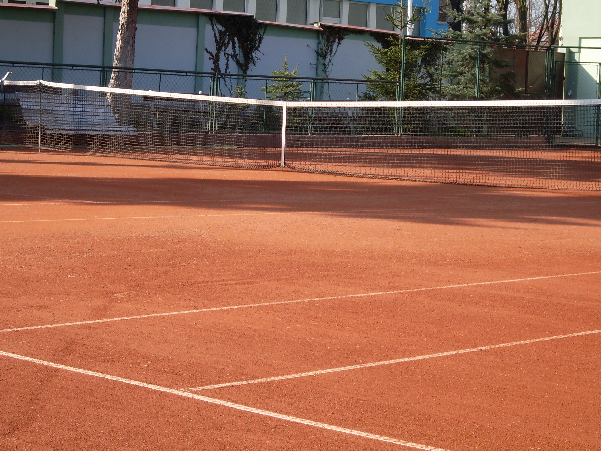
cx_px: 306
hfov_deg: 18.4
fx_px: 1858
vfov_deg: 13.8
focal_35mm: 107
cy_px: 199
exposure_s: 1/350
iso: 80
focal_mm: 15.3
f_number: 4.4
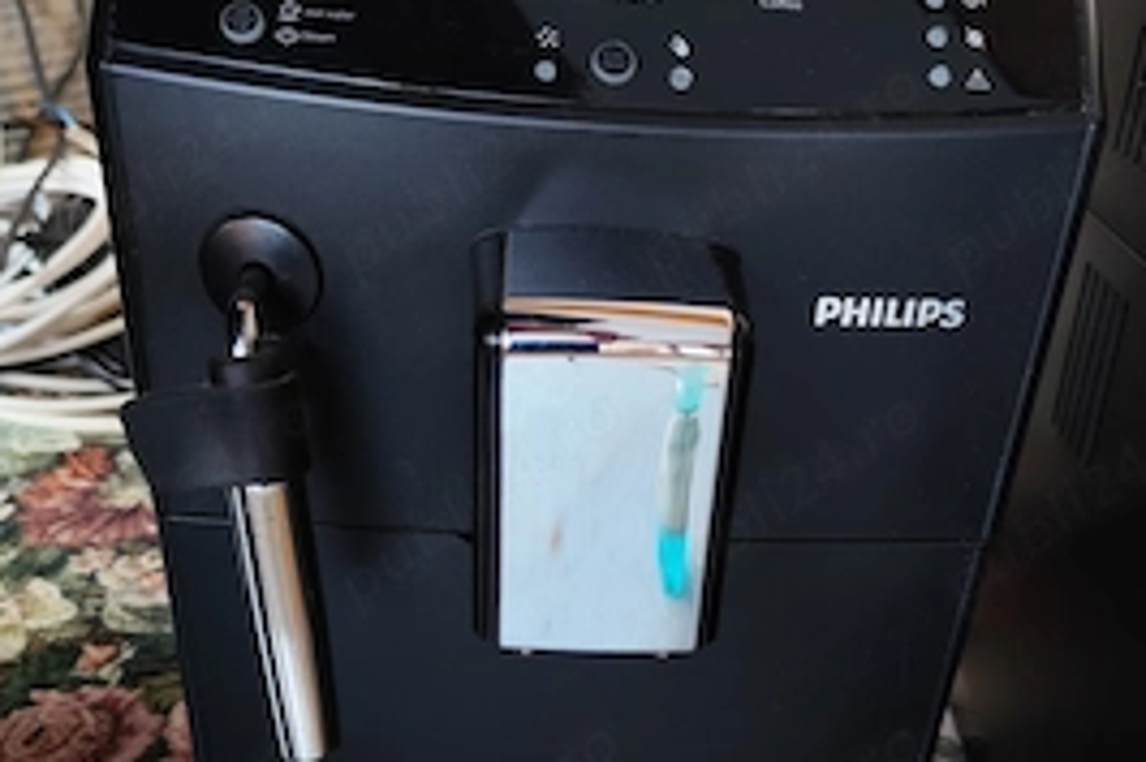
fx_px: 1145
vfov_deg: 36.0
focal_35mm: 36
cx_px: 629
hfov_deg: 53.1
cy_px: 573
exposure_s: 1/50
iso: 250
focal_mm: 6.14
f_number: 1.65
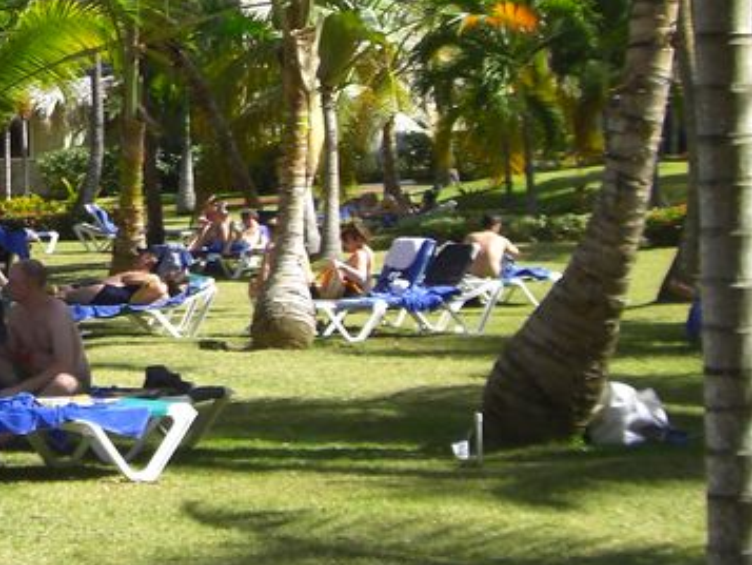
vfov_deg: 13.5
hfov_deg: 17.6
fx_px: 2369
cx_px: 13
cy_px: 84
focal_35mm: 109
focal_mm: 6.2
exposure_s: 1/125
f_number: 8
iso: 100
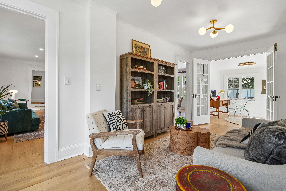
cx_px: 143
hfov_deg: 96.7
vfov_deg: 73.7
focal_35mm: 16
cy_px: 96
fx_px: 127
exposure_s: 1/25
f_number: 8
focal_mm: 16
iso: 400
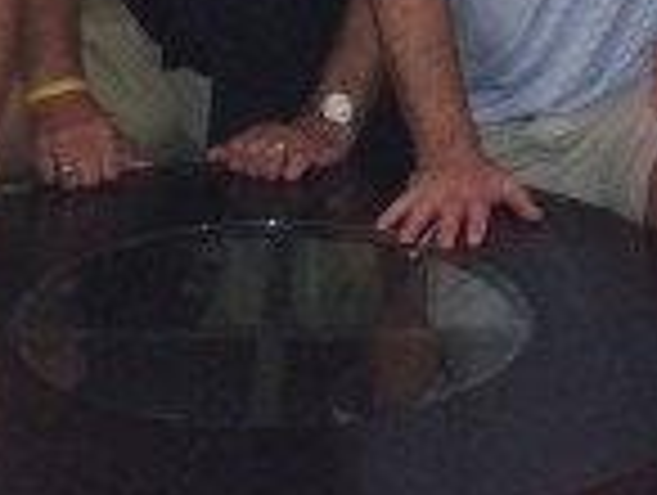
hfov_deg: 15.5
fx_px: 2414
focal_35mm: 127
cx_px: 369
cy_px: -432
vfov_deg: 10.9
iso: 320
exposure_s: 1/16
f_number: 2.2
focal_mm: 4.15
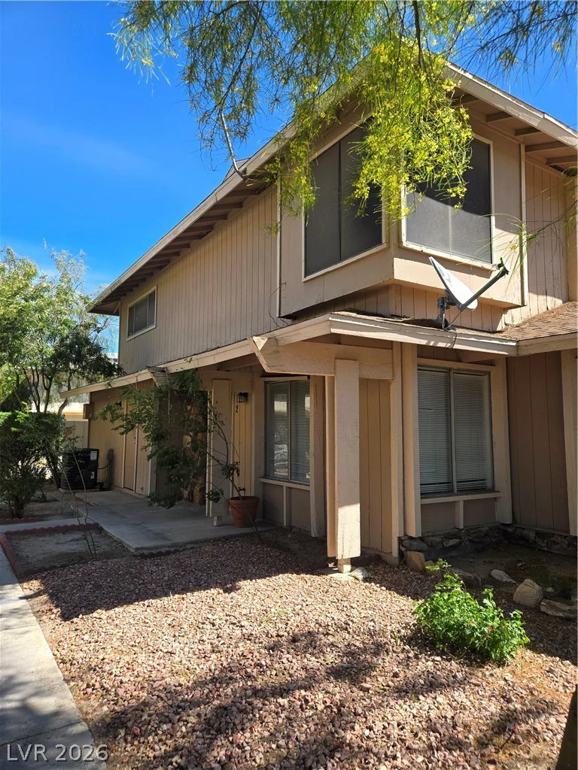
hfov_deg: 58.9
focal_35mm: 23
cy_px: 385
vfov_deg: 73.9
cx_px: 289
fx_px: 512
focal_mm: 5.4
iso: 25
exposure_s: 1/636
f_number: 1.8
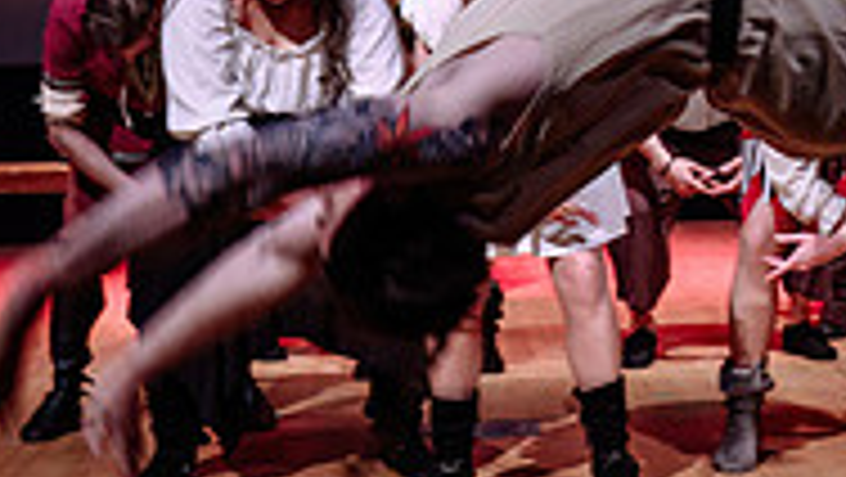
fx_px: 2334
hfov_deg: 20.2
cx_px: 720
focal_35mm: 104
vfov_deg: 11.6
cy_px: 13
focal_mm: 24
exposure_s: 1/250
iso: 1600
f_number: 2.8
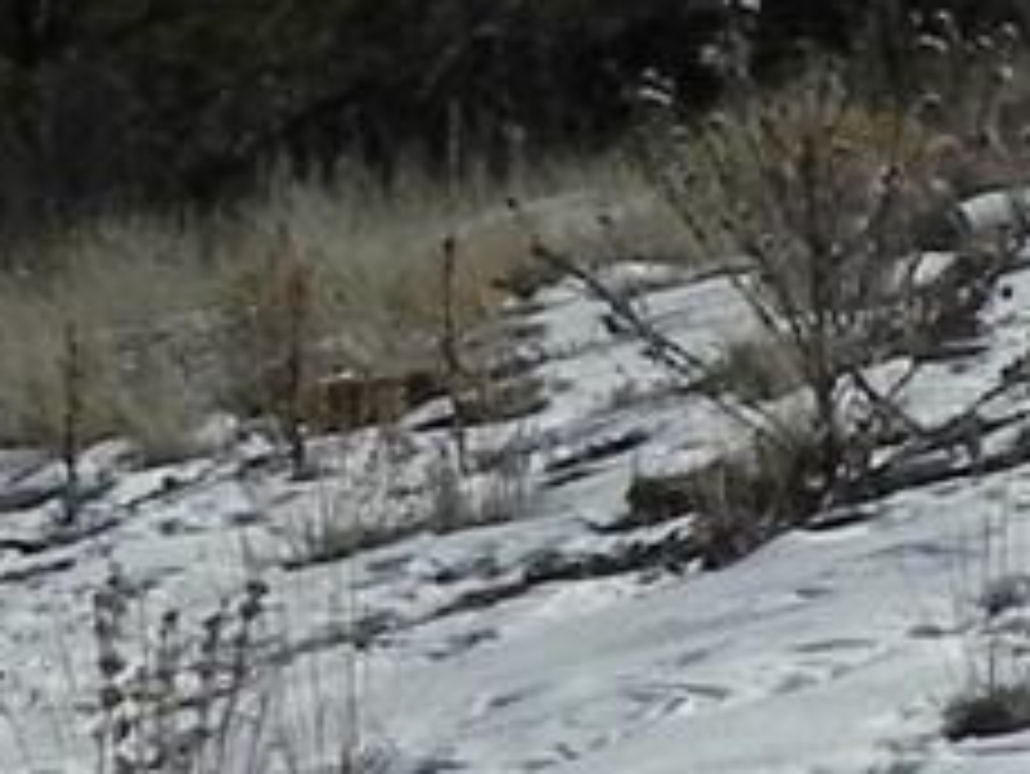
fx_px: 7681
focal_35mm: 258
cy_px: 126
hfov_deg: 7.4
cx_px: 2127
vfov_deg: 5.8
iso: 160
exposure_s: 1/1149
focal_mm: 6.6
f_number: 8
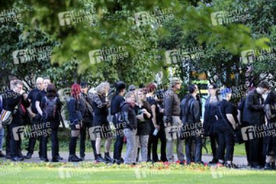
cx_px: 164
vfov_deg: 6.0
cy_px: 112
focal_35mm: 230
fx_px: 1762
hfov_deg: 9.0
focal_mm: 185
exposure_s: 1/80
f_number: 5
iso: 640
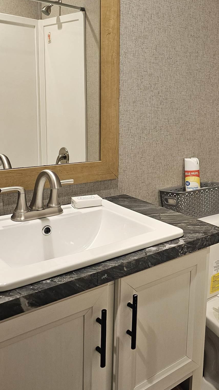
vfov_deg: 52.5
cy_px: 158
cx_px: 197
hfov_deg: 29.9
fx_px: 392
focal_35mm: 38
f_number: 1.7
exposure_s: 1/120
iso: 250
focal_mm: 6.3
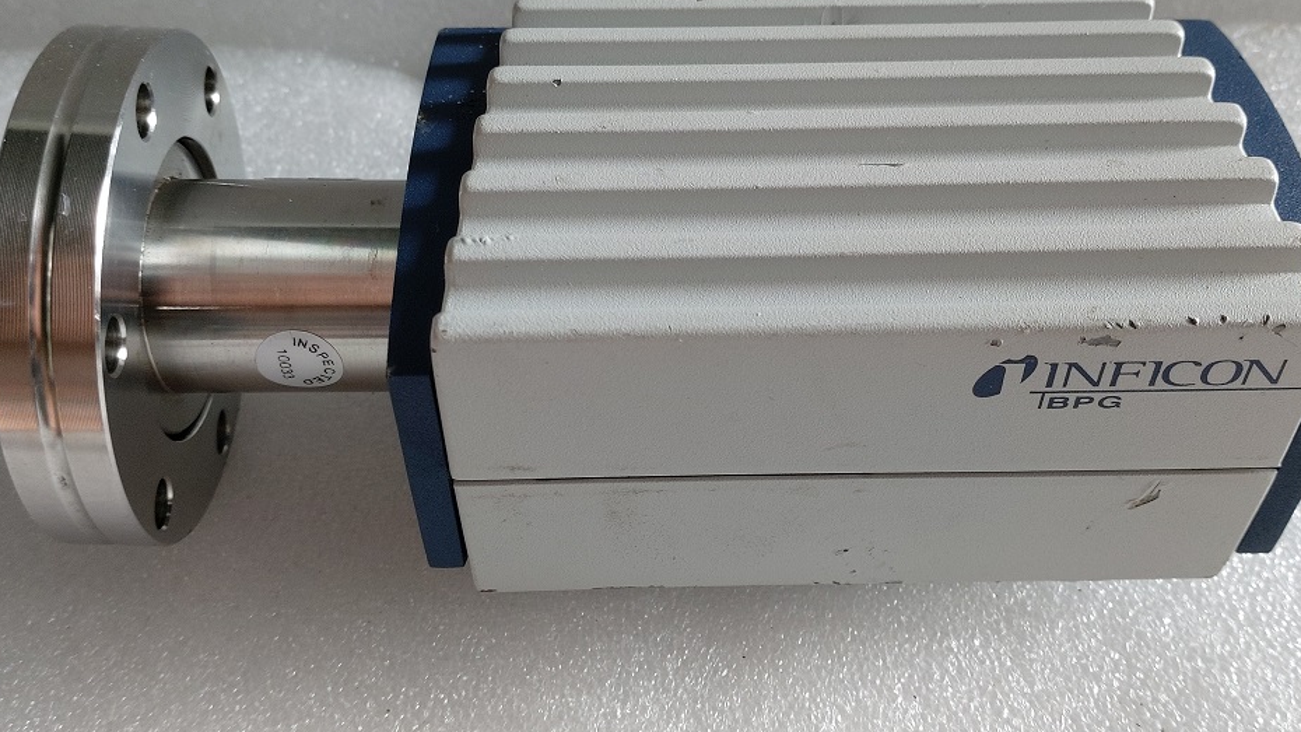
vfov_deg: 38.9
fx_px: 1035
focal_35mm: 30
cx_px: 684
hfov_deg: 64.3
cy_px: 365
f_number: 2
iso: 125
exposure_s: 1/50
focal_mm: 4.58
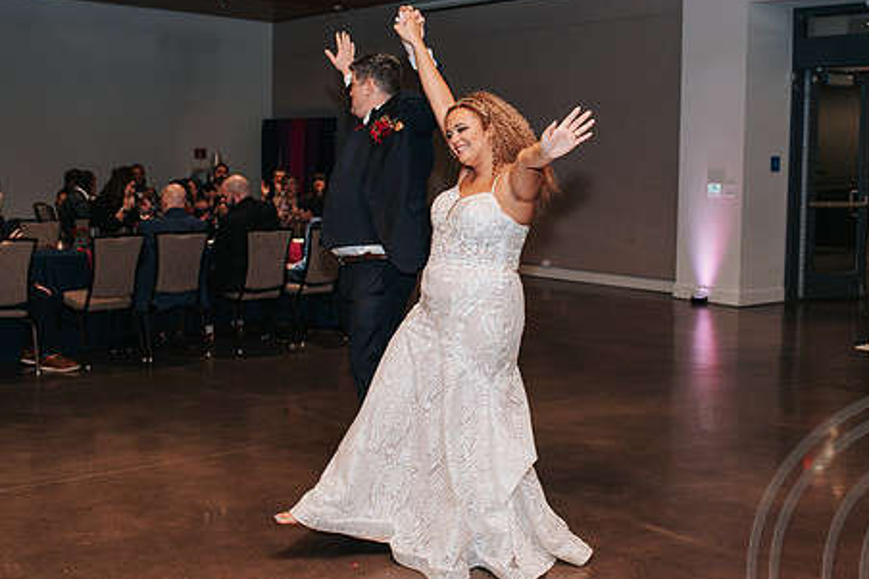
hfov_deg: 41.9
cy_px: 241
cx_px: 475
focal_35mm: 47
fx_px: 1134
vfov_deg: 28.6
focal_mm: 35
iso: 1000
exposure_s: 1/200
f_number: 2.8
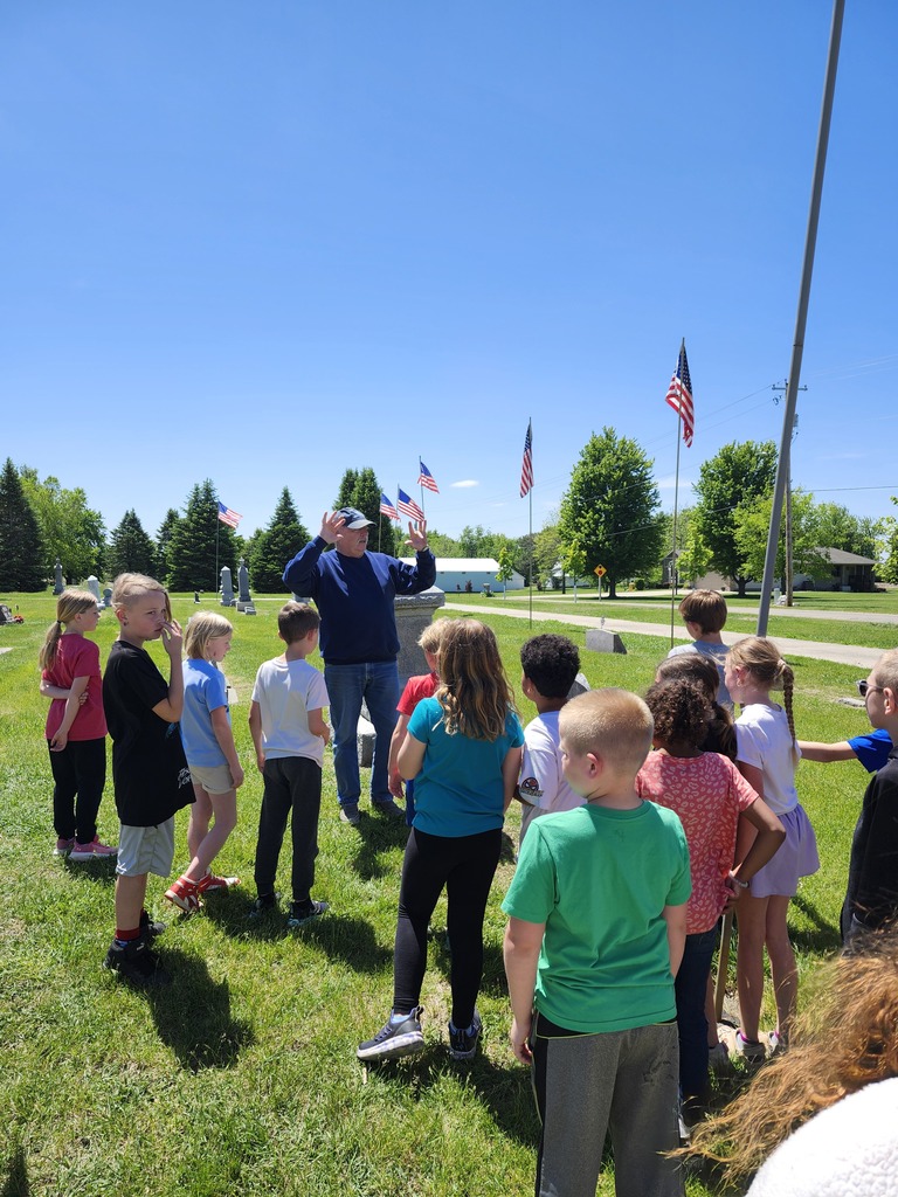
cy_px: 598
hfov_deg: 58.9
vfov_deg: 73.9
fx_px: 796
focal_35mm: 23
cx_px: 449
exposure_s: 1/1093
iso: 25
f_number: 1.8
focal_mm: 5.54
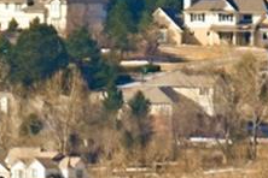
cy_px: -287
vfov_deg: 0.5
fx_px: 20076
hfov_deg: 0.8
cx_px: 243
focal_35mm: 2697
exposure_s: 1/1000
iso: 180
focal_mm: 250
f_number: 6.3
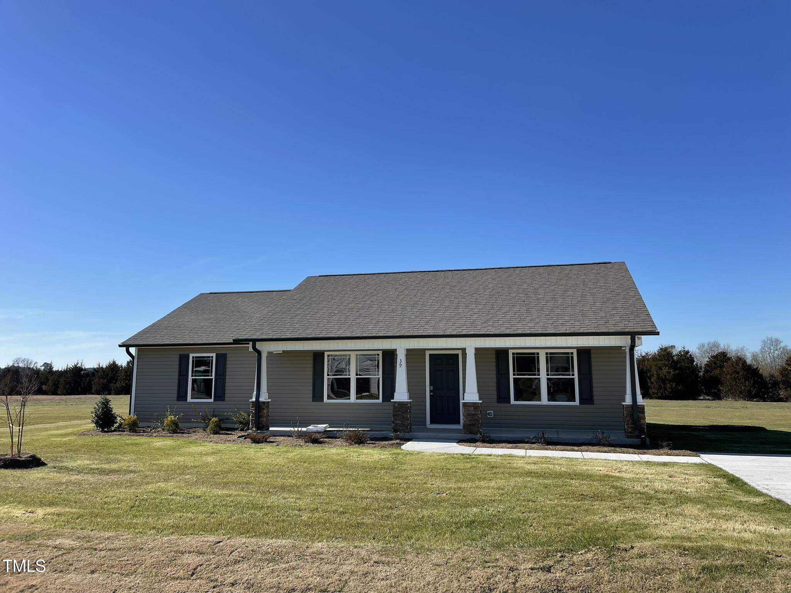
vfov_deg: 53.1
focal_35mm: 26
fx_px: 594
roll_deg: -1.0
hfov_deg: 67.3
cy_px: 296
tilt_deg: +8.1
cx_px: 396
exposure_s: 1/2882
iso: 32
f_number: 1.6
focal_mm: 4.2
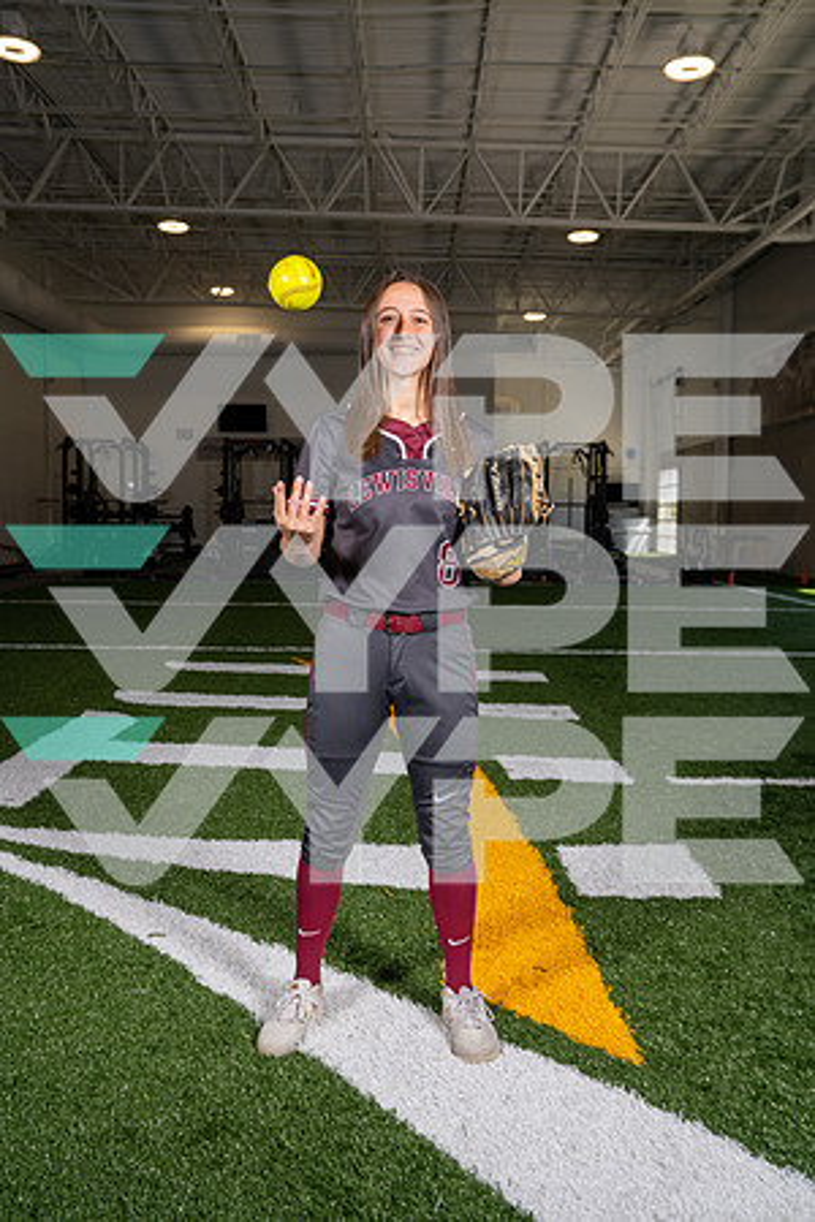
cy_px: 611
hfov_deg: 40.0
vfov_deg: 57.2
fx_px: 1121
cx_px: 408
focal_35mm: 33
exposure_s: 1/200
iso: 200
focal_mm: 33
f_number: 5.6
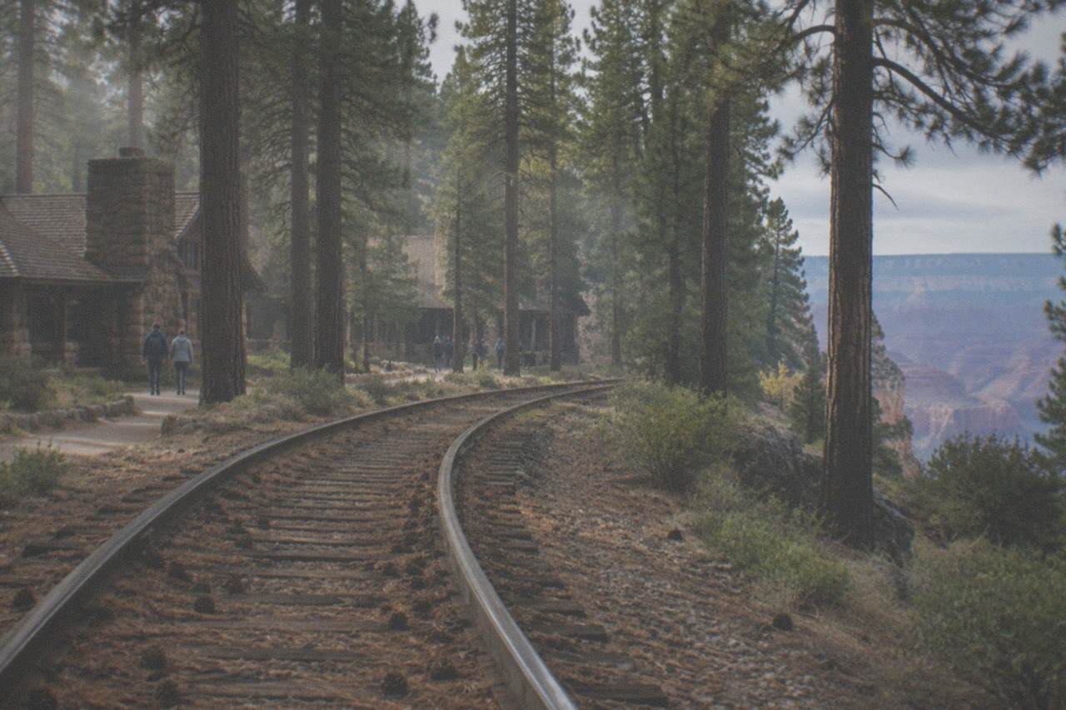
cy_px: 355
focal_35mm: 35
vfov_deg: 37.8
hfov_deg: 54.4
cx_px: 533
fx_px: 1036
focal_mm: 35
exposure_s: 1/1250
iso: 500
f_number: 5
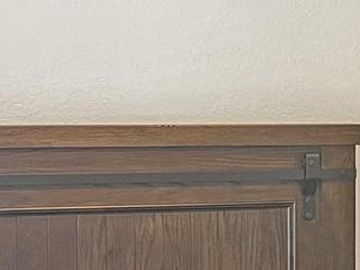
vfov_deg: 10.9
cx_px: 425
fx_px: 1372
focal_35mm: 132
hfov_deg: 14.5
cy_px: 375
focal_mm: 5.7
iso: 250
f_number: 1.5
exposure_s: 1/60
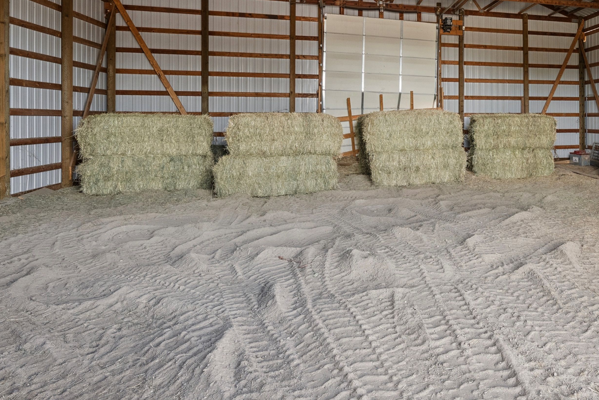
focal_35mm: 26
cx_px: 467
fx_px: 433
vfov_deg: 48.3
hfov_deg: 64.1
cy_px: 118
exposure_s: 1/40
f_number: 8
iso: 800
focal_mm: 15
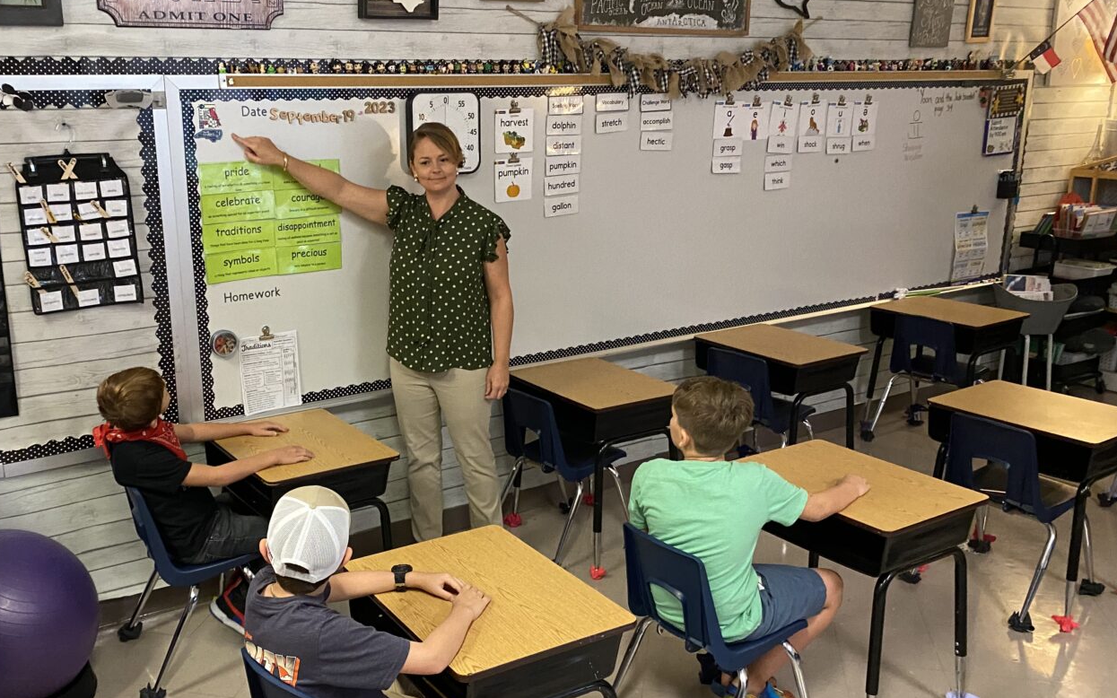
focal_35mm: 34
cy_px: 362
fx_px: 1035
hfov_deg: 56.4
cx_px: 463
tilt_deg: -13.8
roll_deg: -2.5
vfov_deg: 37.3
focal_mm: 4.25
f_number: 1.8
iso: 640
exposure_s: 1/40
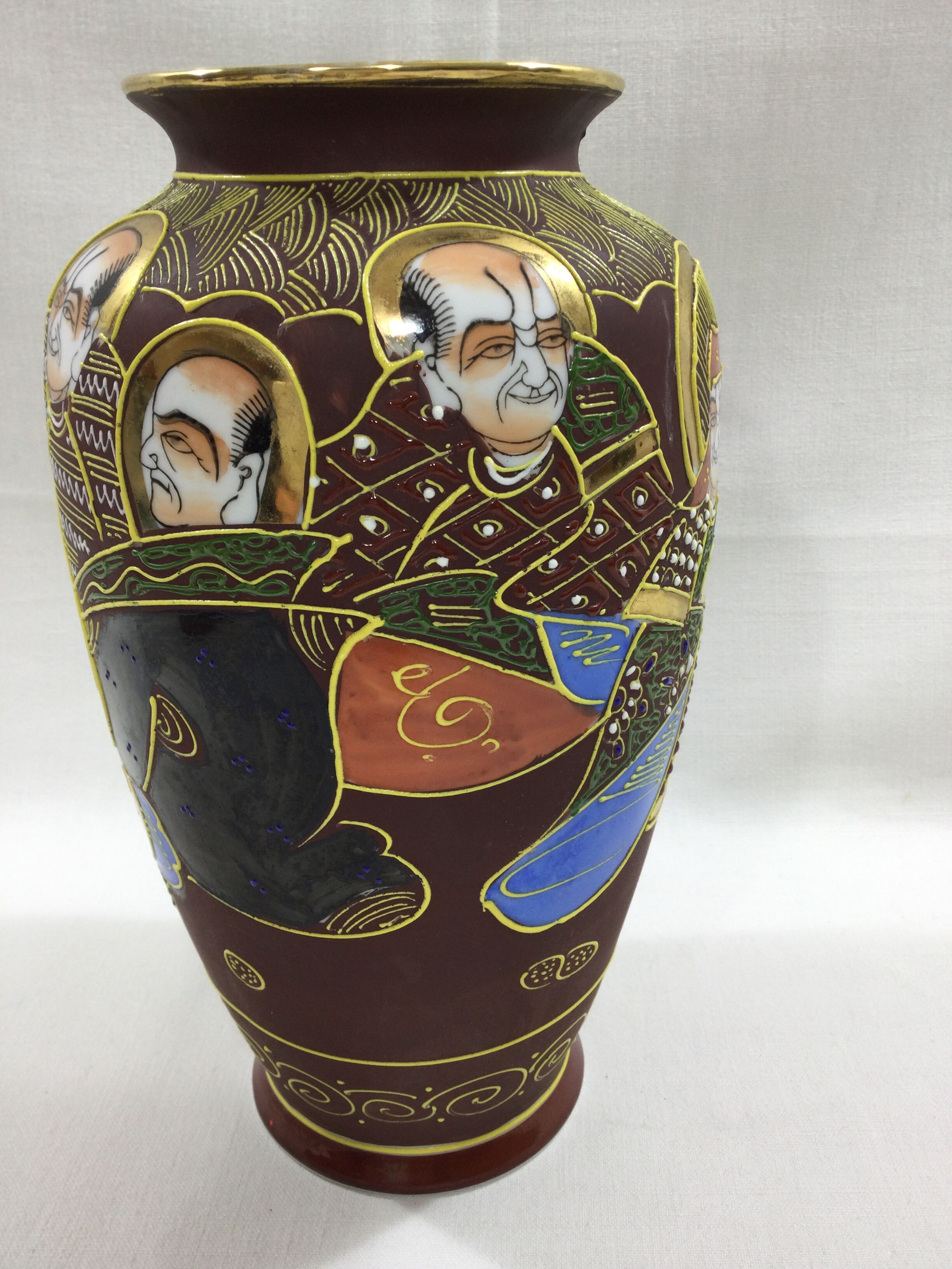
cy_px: 634
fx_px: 1137
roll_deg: +0.7
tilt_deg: -18.4
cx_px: 476
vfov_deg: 58.4
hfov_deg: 45.4
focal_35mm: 31
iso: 25
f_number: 2.4
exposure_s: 1/50
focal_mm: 3.3
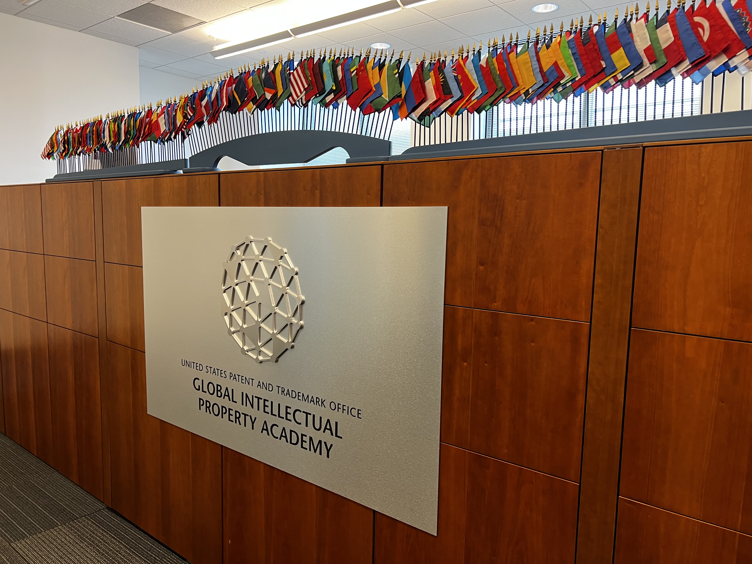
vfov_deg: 53.1
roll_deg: -1.2
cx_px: 376
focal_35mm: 26
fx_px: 565
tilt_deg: -6.4
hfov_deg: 67.3
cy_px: 282
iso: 100
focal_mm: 5.7
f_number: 1.5
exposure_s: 1/60
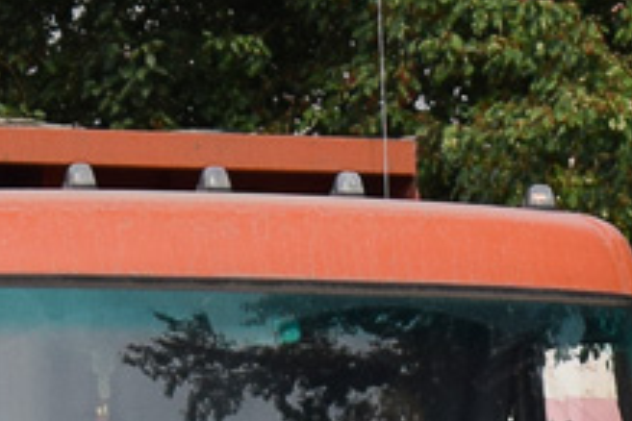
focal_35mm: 453
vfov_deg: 3.0
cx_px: 78
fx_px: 7948
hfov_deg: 4.5
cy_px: 493
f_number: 5.6
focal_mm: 55
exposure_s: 1/1000
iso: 200
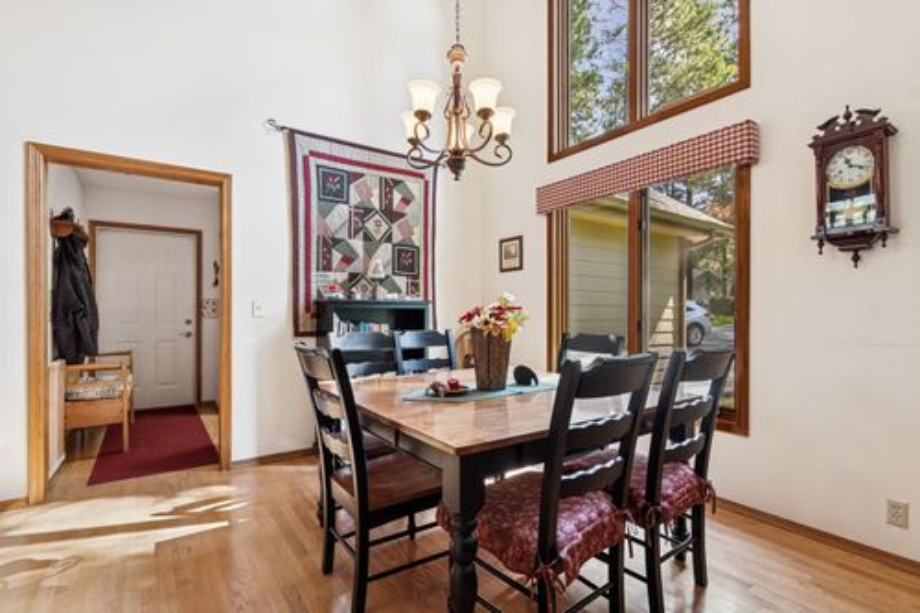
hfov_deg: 93.3
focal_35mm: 17
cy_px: 306
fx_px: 434
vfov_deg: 70.4
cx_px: 460
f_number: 6.3
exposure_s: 1/5
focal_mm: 11.5
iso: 100
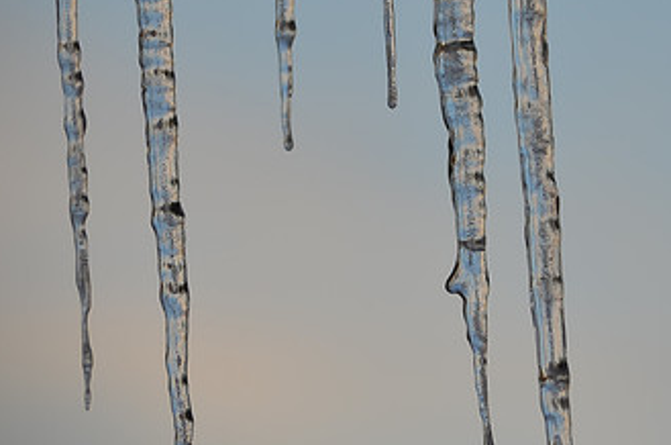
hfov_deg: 5.2
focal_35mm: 397
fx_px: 7385
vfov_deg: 3.4
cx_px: 455
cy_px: 118
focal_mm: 150
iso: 100
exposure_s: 1/500
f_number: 4.8
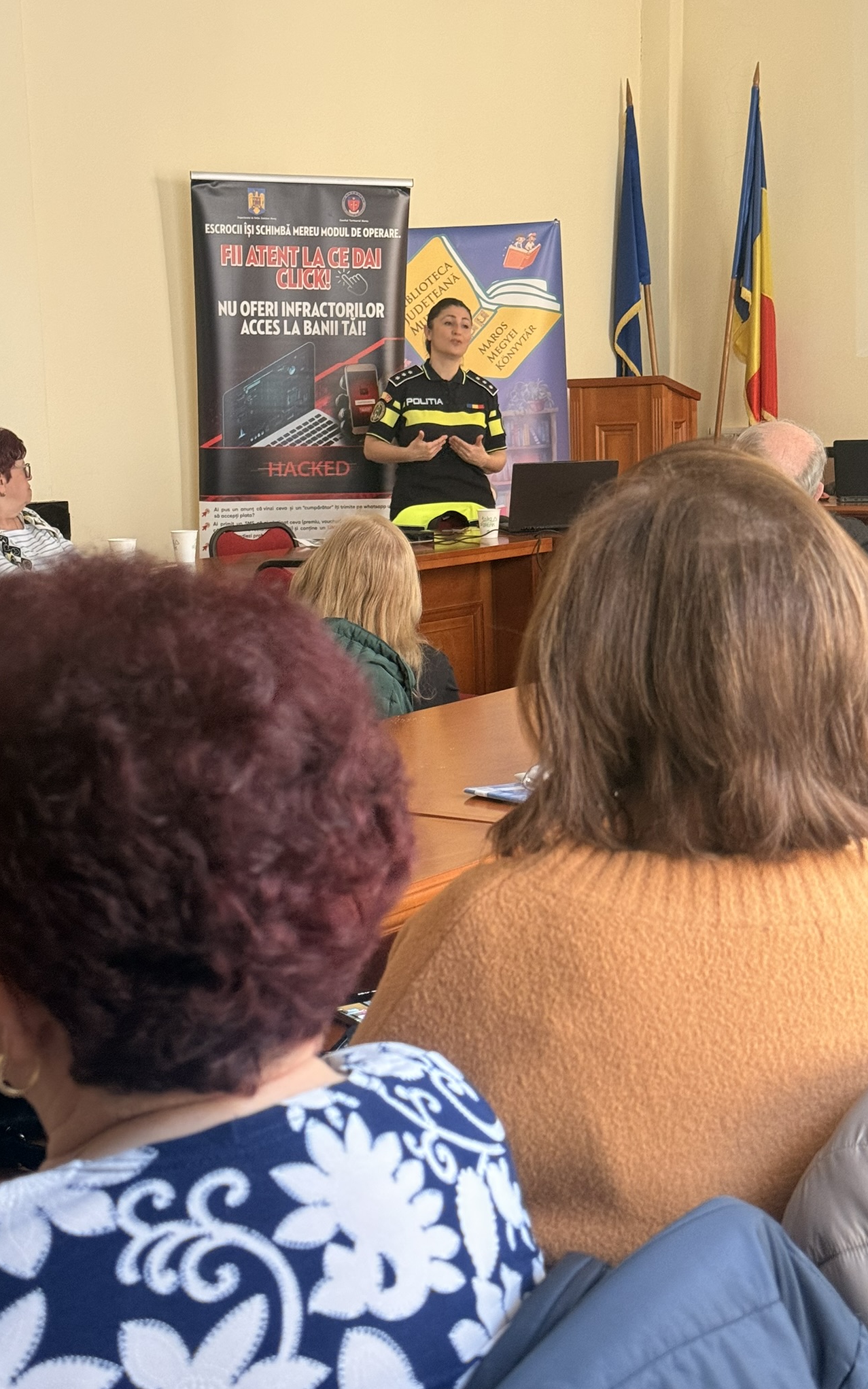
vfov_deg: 39.6
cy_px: 694
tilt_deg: -8.8
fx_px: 1930
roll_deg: +1.3
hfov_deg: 25.3
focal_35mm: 51
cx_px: 432
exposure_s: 1/60
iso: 250
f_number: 1.78
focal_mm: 6.76
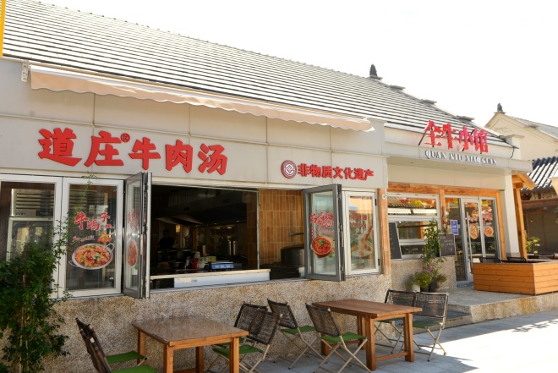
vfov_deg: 45.0
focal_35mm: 29
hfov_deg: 63.6
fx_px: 450
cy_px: 186
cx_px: 279
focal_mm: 29
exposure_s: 1/200
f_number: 7.1
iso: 100
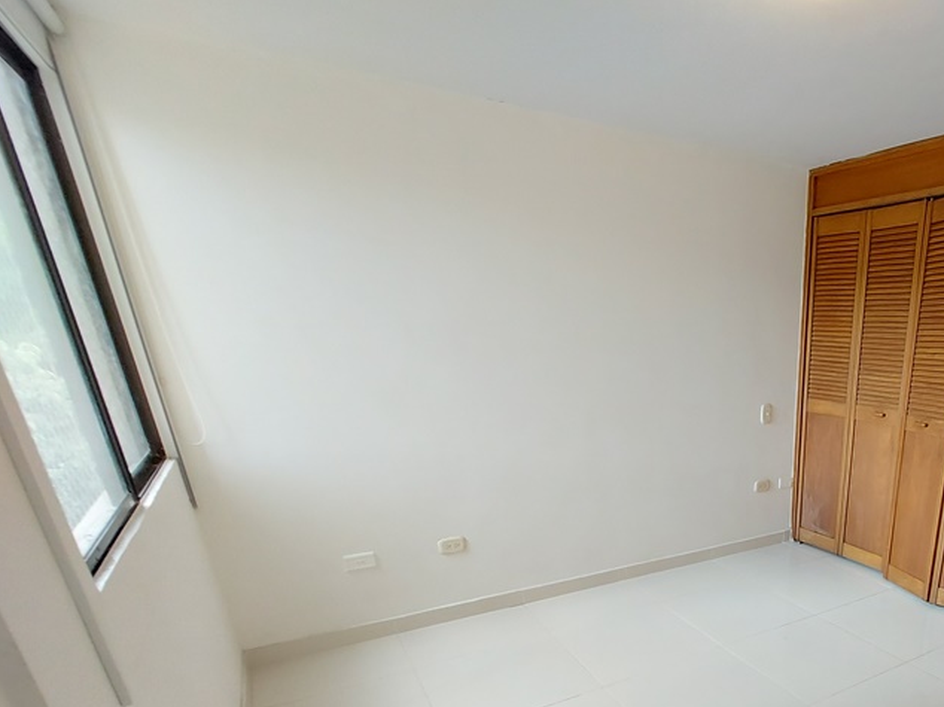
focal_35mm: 21
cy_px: 570
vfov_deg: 58.3
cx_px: 746
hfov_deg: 71.6
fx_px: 572
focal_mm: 1.74
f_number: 2.2
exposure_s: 1/60
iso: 320
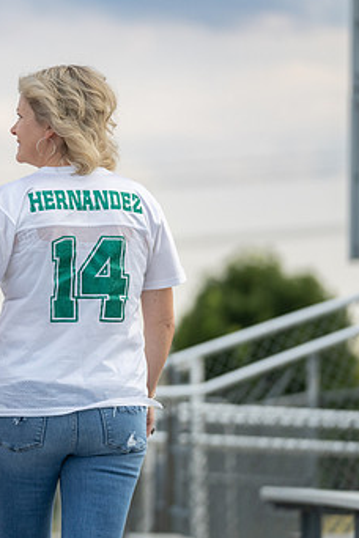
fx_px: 3500
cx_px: -90
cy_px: 268
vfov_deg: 8.8
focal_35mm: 234
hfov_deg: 5.8
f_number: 2.8
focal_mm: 138
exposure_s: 1/1250
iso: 320
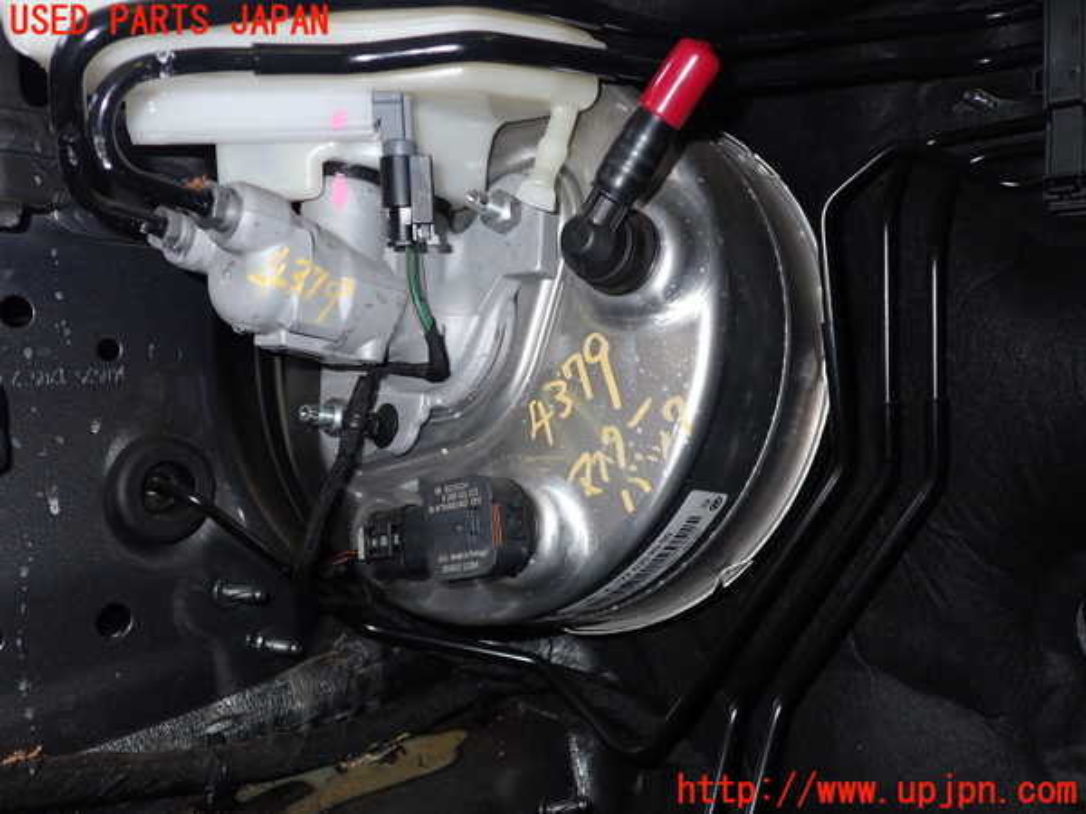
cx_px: 543
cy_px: 407
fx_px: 941
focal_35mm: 30
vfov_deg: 46.8
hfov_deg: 60.0
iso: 200
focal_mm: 5.4
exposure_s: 1/30
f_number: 6.3
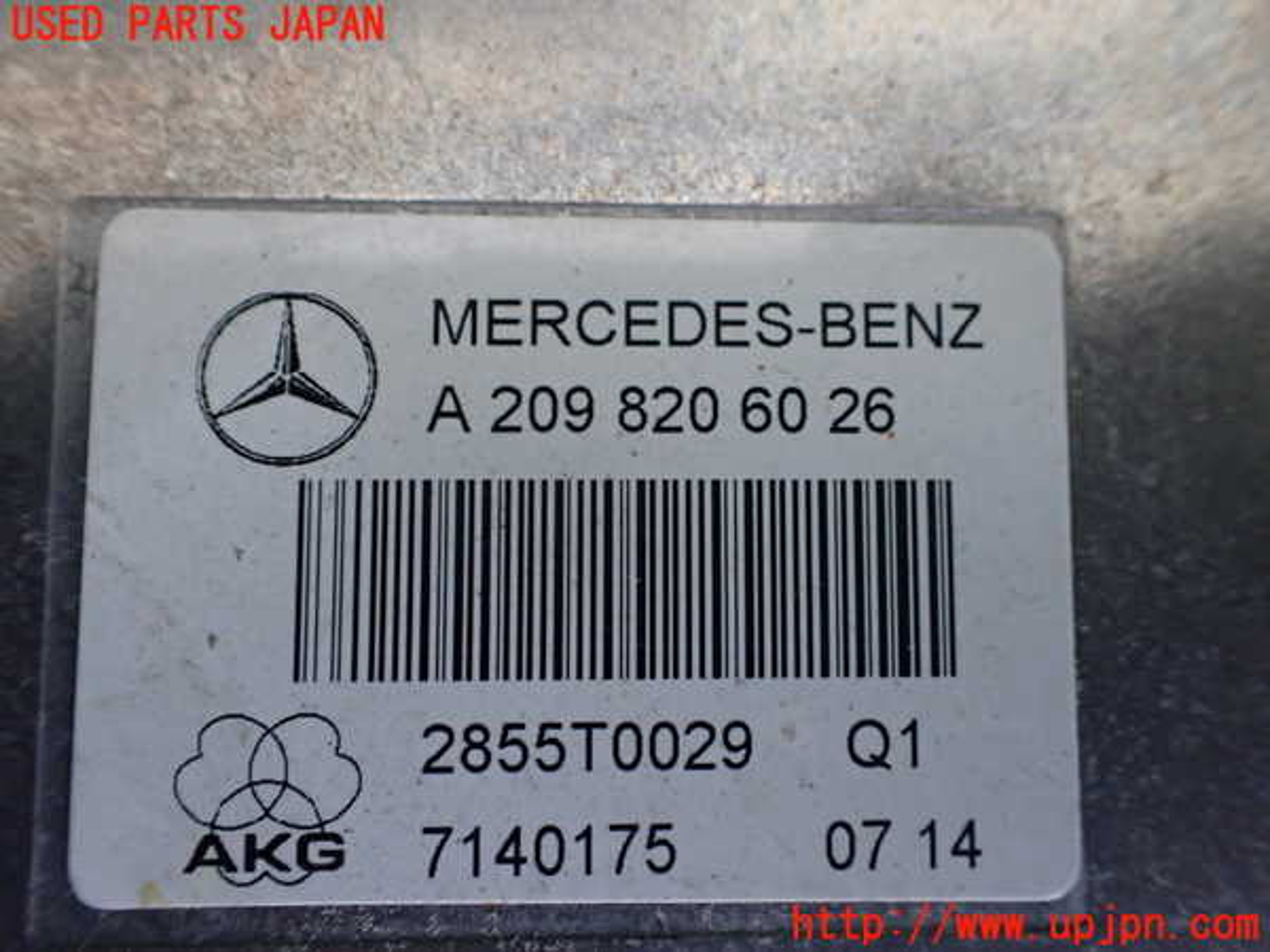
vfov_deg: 46.8
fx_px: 1101
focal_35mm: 30
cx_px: 635
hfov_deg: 60.0
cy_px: 476
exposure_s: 1/125
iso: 500
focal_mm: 5.4
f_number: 2.3
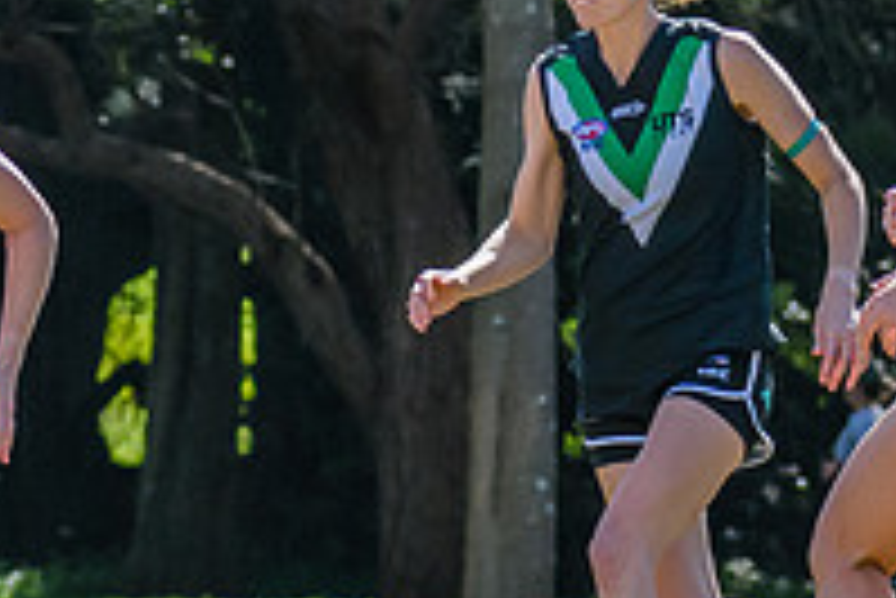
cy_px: 310
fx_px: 28966
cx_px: -1
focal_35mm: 1163
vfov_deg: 1.2
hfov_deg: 1.8
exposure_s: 1/1250
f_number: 8
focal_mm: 170
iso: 800
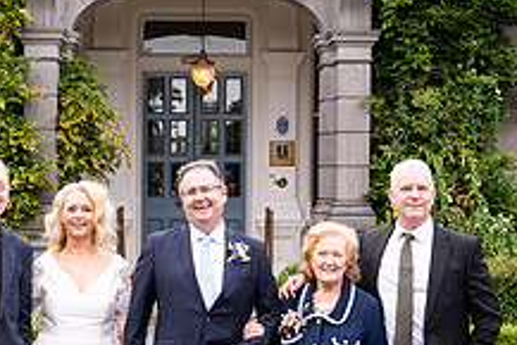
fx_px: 1653
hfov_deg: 17.7
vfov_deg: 11.9
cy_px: 239
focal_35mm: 115
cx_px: 179
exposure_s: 1/200
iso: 400
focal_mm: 43
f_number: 5.6
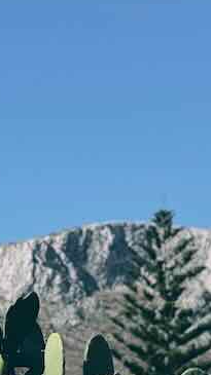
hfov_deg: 11.6
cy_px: 384
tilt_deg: +7.2
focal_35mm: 101
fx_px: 1006
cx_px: -65
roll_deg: -2.3
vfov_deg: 20.4
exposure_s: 1/5848
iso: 80
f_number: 1.78
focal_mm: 6.86
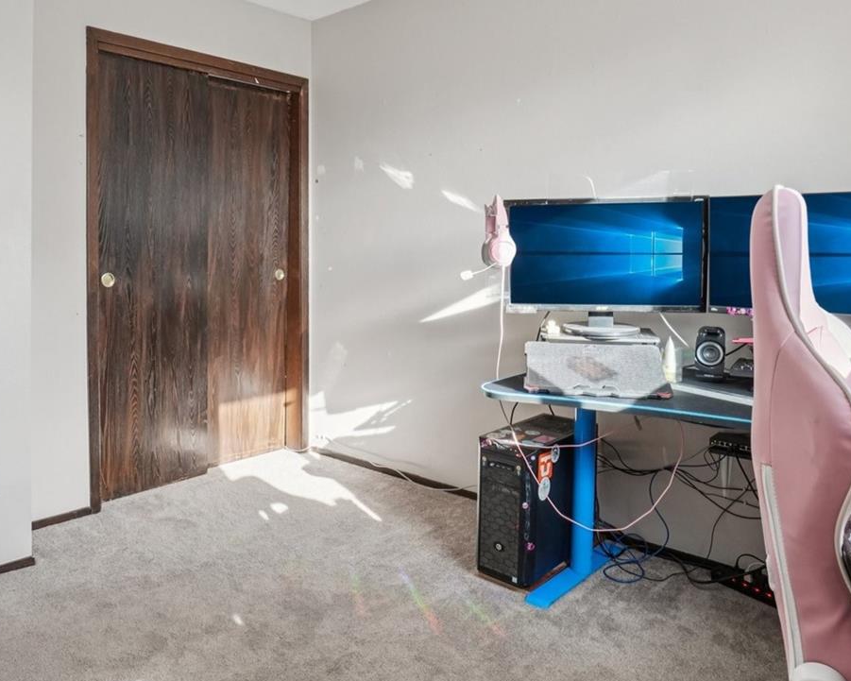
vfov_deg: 56.2
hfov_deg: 67.0
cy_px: 262
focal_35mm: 25
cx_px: 318
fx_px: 630
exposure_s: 1/80
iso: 1000
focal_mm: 10
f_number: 8
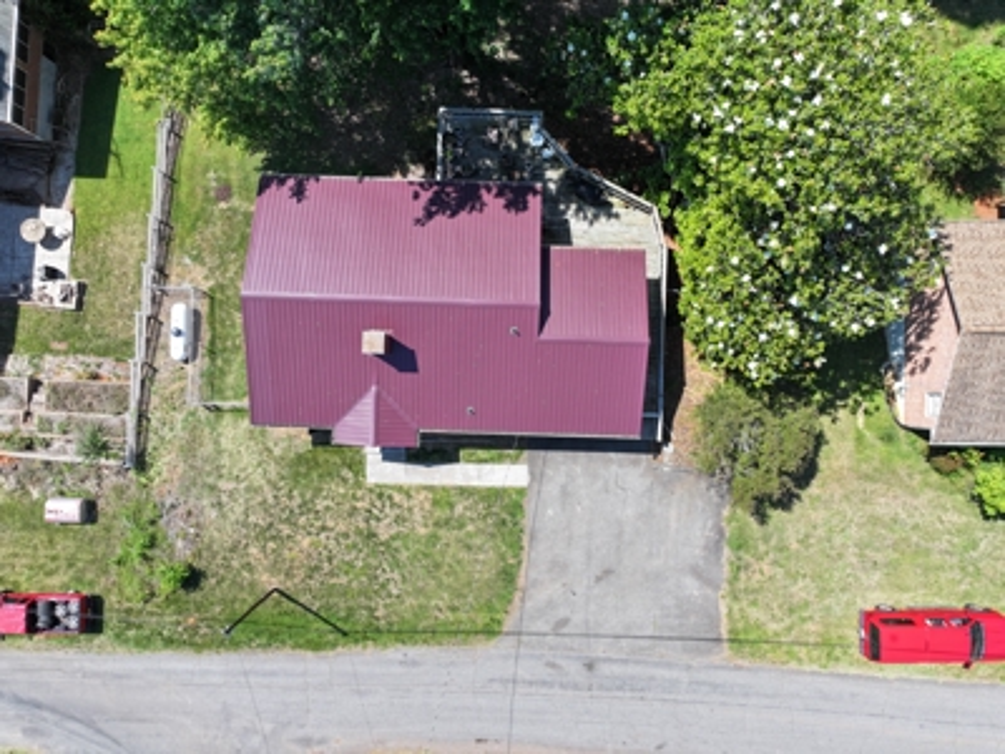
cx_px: 502
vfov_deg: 56.8
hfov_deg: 71.6
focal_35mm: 24
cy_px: 377
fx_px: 697
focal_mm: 12.29
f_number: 2.8
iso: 100
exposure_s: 1/1000
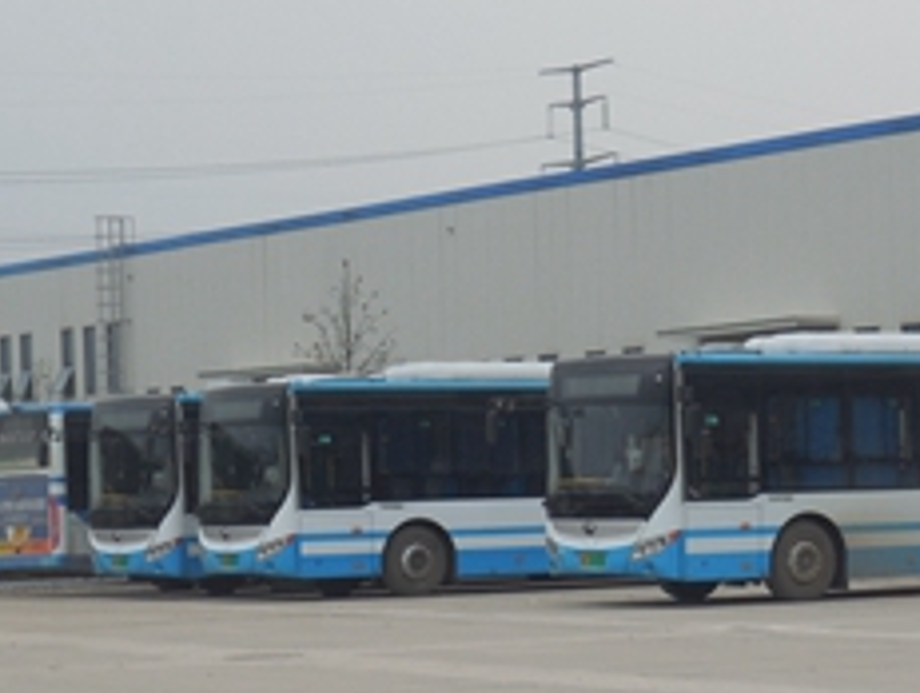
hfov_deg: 16.2
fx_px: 3221
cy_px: 512
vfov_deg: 12.2
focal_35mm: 121
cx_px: 701
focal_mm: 10
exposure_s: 1/400
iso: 125
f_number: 5.2
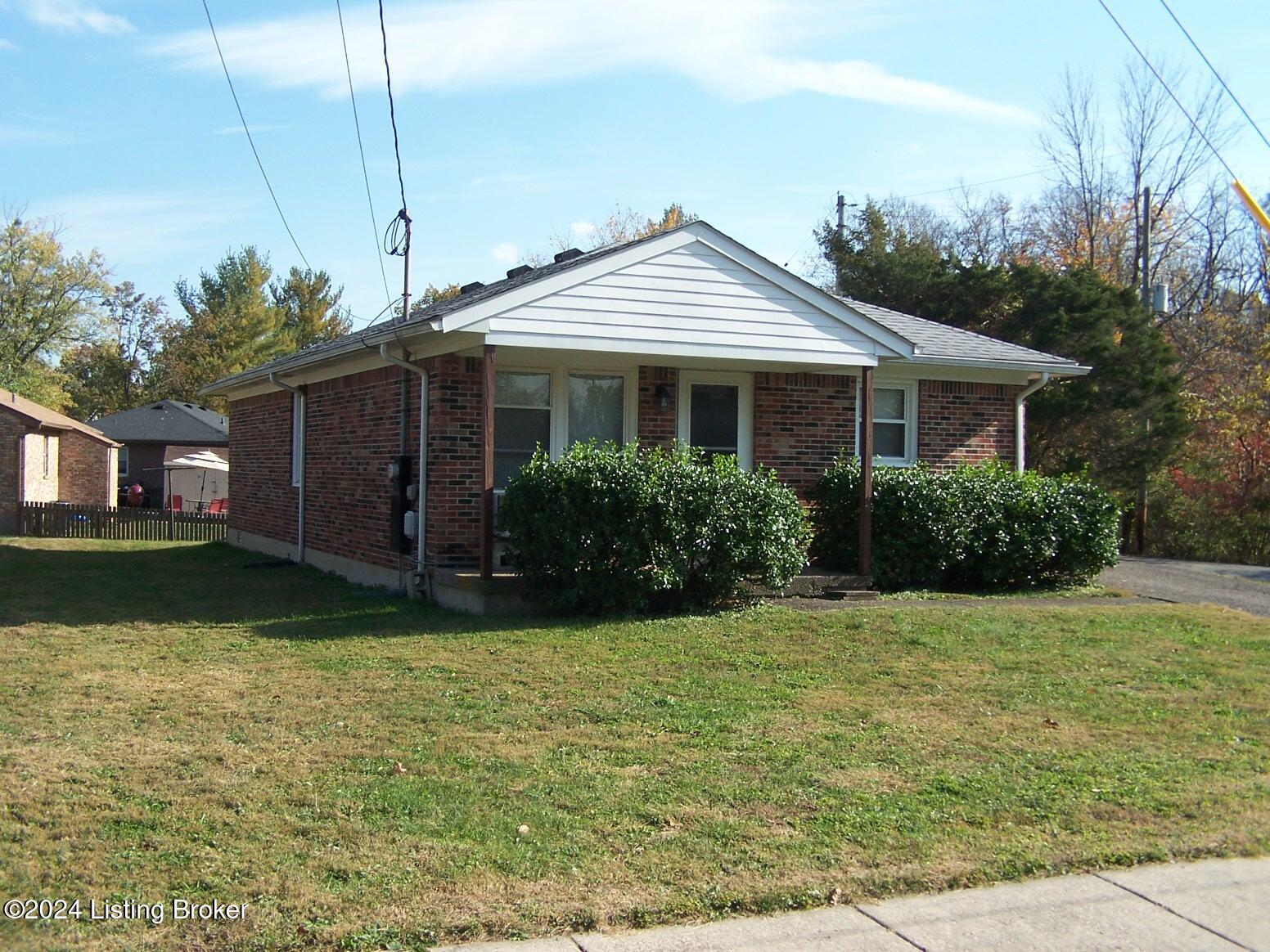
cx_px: 635
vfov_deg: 24.8
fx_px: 2165
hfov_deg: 32.7
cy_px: 476
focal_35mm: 59
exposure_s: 1/750
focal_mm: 9.8
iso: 80
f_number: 3.1
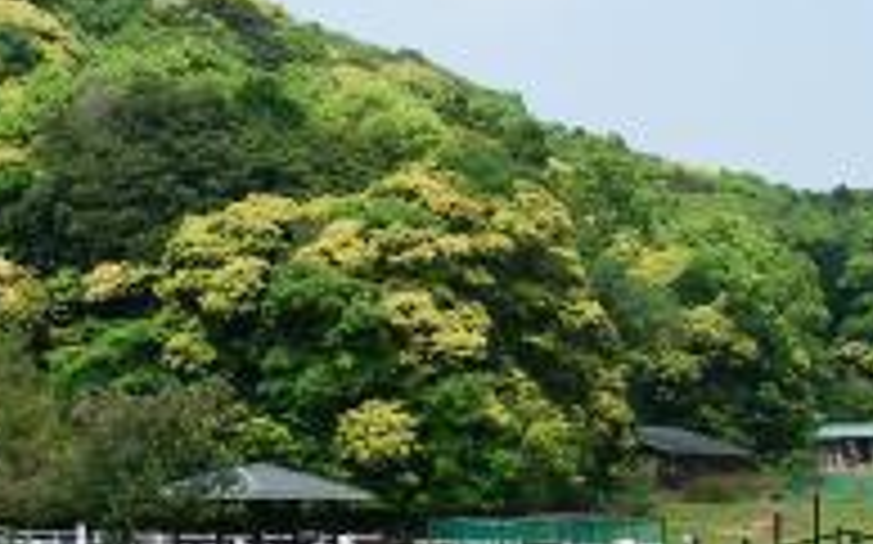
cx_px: 144
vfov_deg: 14.0
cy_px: 441
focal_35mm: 93
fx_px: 2211
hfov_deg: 22.0
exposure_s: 1/200
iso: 64
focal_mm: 6.3
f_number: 6.6
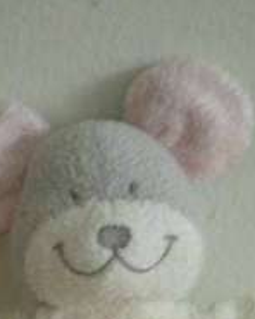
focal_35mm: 104
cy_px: 378
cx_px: 110
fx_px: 981
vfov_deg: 17.6
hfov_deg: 14.8
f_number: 3.1
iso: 225
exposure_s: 1/7.9
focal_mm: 6.3
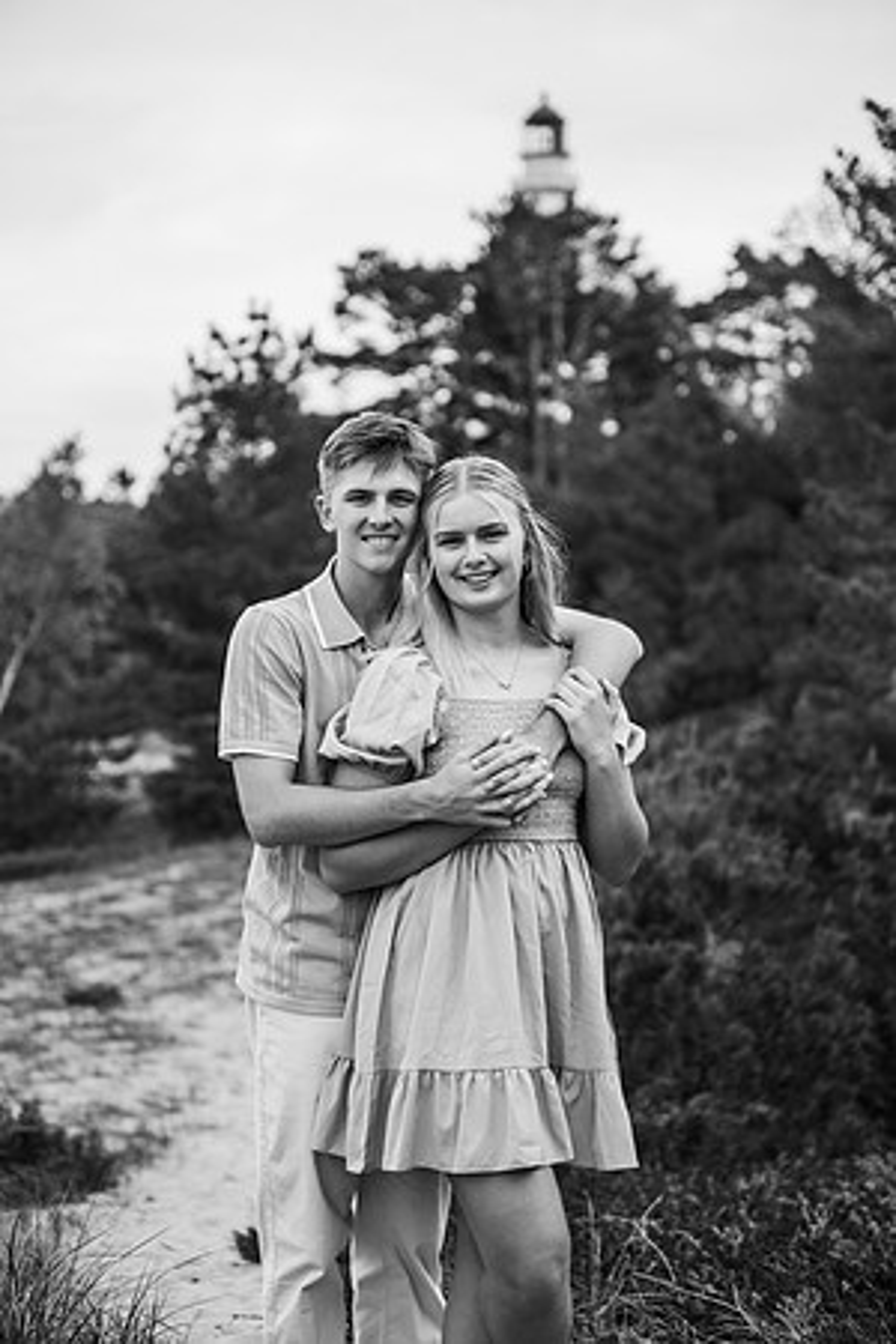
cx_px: 448
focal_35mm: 70
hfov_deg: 19.5
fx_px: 2613
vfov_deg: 28.8
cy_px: 672
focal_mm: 70
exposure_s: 1/1000
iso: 320
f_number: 2.8
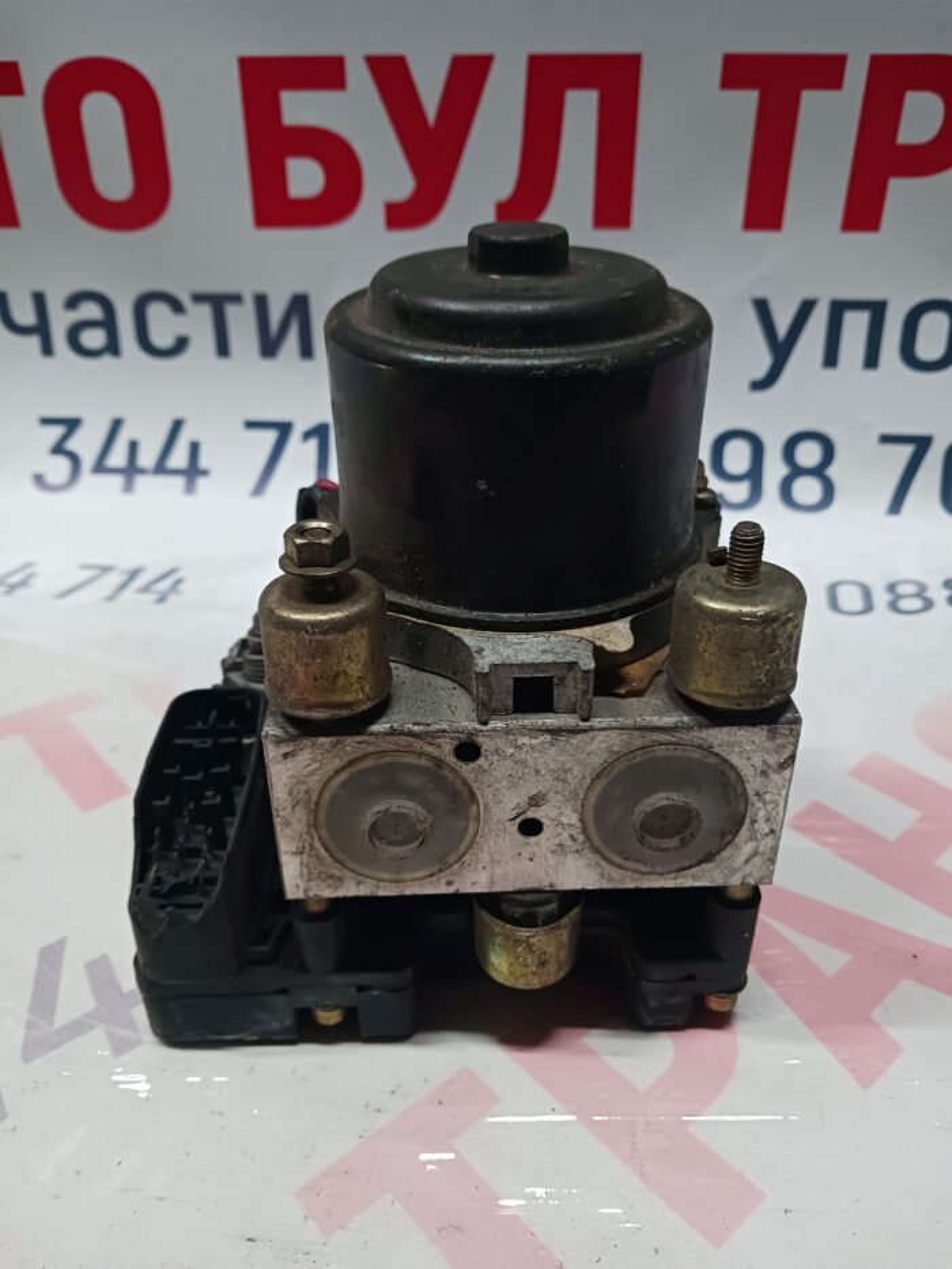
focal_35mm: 27
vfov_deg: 65.3
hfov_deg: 51.4
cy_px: 634
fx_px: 990
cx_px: 476
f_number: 1.8
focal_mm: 4
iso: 400
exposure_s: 1/25
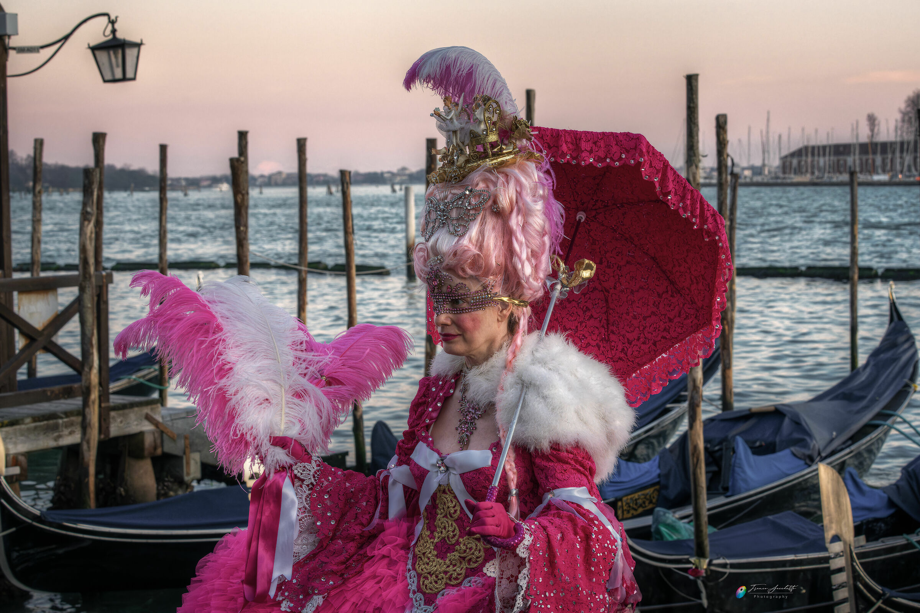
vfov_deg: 18.9
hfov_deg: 28.1
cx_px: 460
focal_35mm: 72
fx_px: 1840
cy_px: 306
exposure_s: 1/160
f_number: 10
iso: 4000
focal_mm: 72
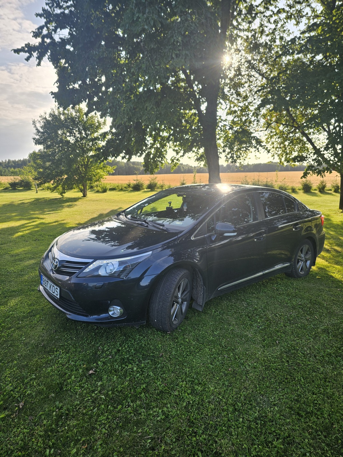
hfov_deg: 58.9
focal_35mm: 23
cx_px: 172
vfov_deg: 73.9
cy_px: 228
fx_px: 304
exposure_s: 1/205
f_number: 1.7
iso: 10
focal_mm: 6.3
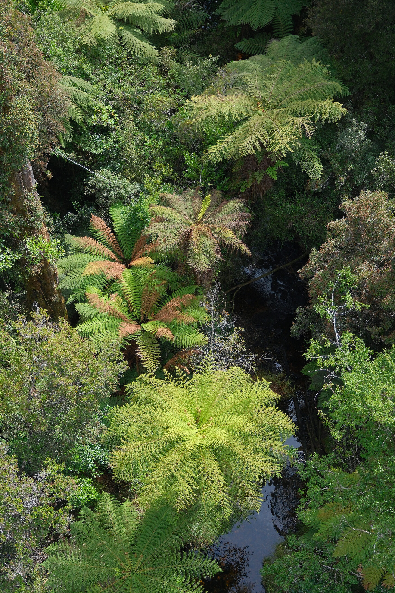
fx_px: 773
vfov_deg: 41.9
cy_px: 296
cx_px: 198
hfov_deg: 28.7
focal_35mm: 47
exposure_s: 1/2500
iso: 640
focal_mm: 31.1
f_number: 2.8
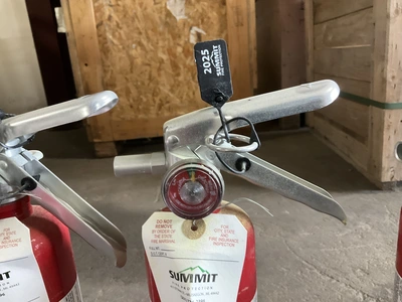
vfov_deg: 48.2
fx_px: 337
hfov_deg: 61.7
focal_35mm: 29
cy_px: 151
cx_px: 201
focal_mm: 3
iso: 250
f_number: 1.8
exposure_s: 1/60
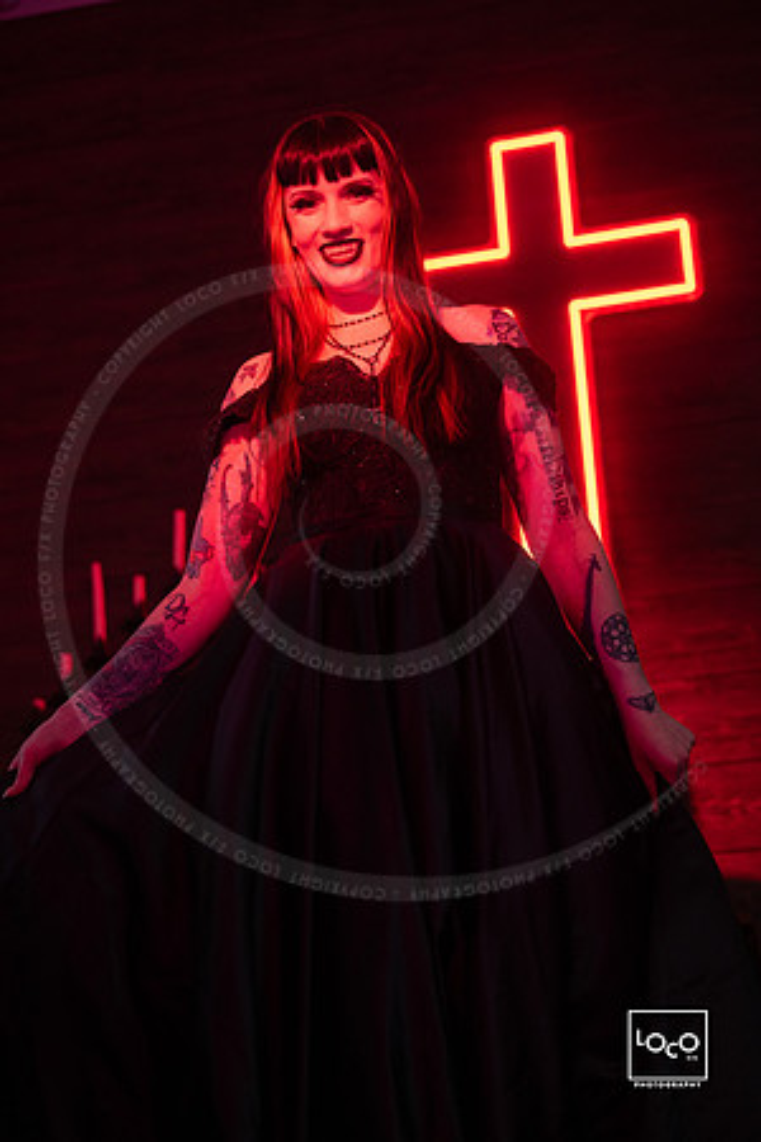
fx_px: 2093
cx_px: 380
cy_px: 571
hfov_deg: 20.6
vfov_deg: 30.5
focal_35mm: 66
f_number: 2.4
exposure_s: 1/200
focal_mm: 66
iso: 1600
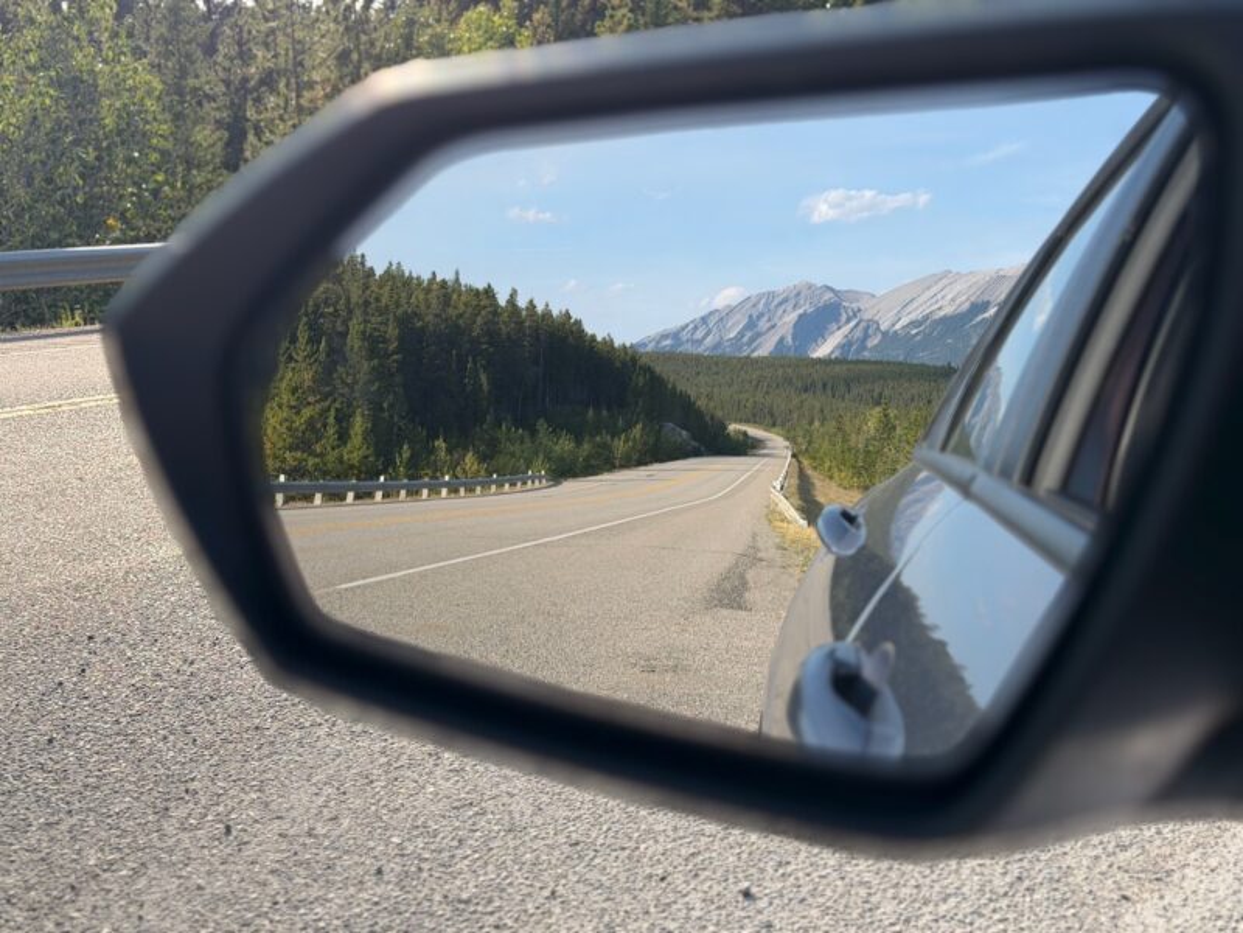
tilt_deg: -8.4
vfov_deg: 30.3
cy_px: 466
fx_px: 1724
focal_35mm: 48
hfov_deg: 39.7
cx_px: 622
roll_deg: +2.1
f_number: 1.78
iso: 64
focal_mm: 6.76
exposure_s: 1/2865
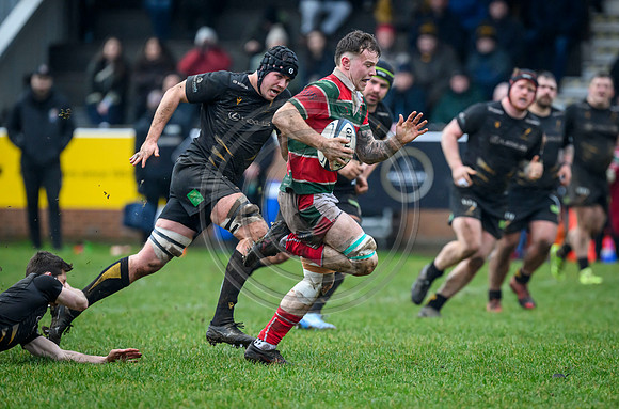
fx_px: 7716
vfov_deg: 3.0
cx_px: 335
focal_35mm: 450
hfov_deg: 4.6
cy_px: 232
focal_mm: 400
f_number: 4
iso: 3200
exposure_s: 1/2500
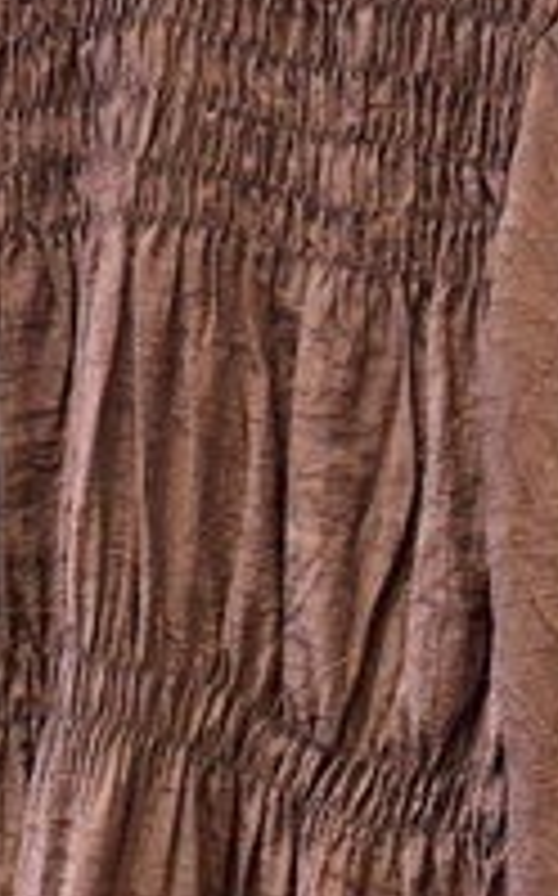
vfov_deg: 14.1
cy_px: 660
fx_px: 3609
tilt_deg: -10.8
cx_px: 166
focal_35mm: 148
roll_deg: +1.8
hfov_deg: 8.8
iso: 160
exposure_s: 1/33
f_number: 1.6
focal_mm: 5.96
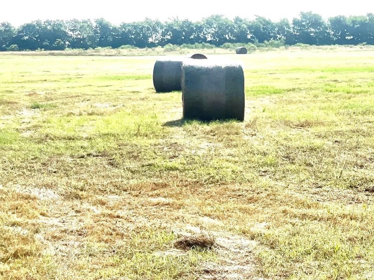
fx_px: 1513
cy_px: 147
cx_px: 348
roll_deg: +0.5
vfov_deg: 10.6
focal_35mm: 140
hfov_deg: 13.9
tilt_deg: -3.4
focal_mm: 7.5
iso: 20
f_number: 2.2
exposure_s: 1/3311
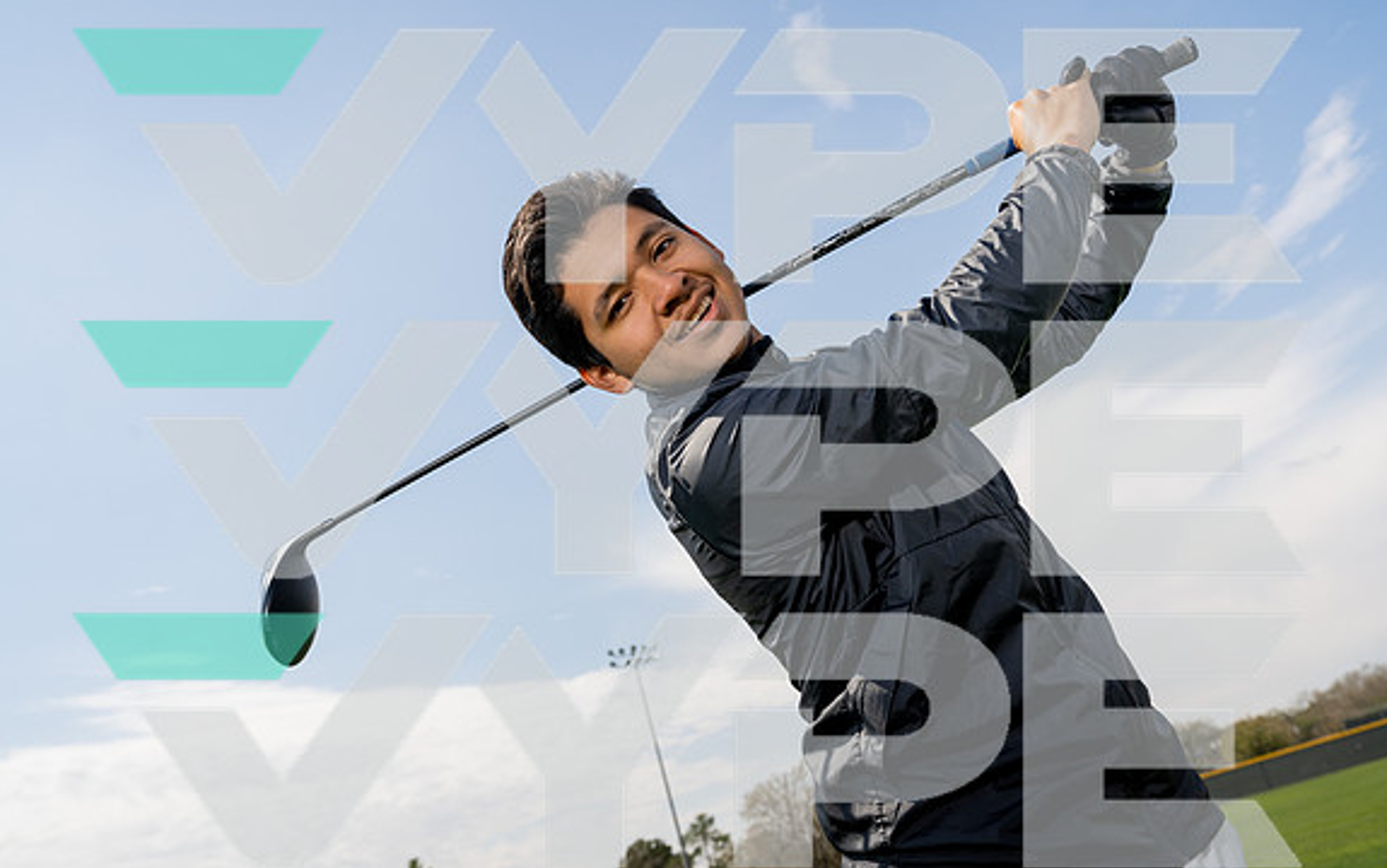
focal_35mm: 37
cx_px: 695
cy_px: 450
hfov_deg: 52.7
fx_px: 1399
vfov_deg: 34.5
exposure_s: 1/250
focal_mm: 36
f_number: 8
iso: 100
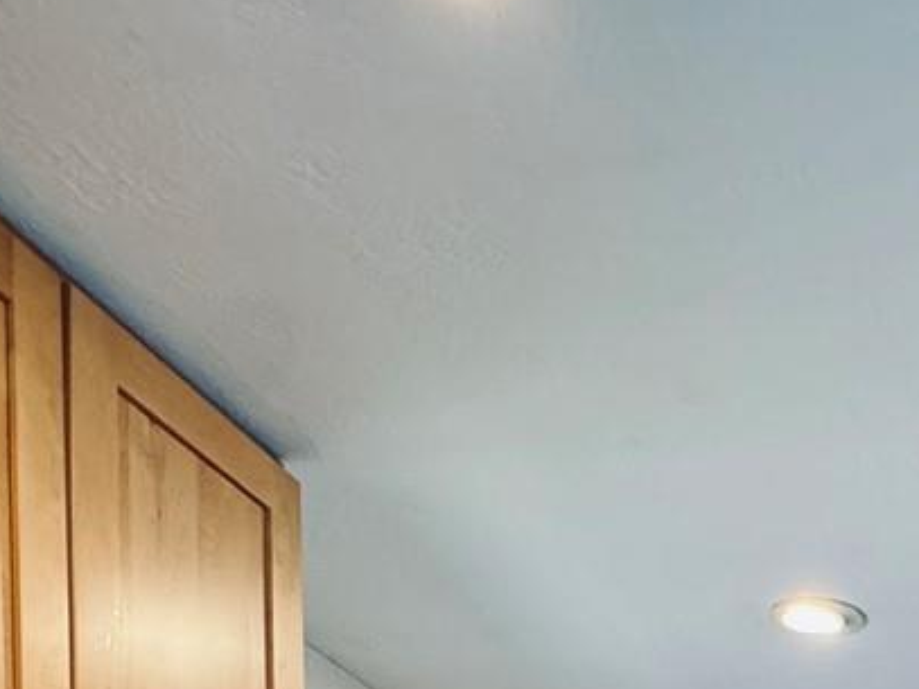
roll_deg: +1.2
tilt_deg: -1.2
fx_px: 1460
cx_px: 1086
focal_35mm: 55
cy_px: 1211
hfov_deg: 30.1
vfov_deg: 20.0
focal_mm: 2.22
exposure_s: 1/60
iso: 200
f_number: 2.2
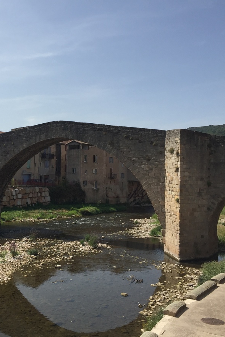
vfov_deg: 47.4
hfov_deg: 31.2
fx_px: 384
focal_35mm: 41
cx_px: 24
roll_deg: -1.7
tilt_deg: +2.2
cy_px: 169
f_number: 2.2
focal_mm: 4.15
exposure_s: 1/2639
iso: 32
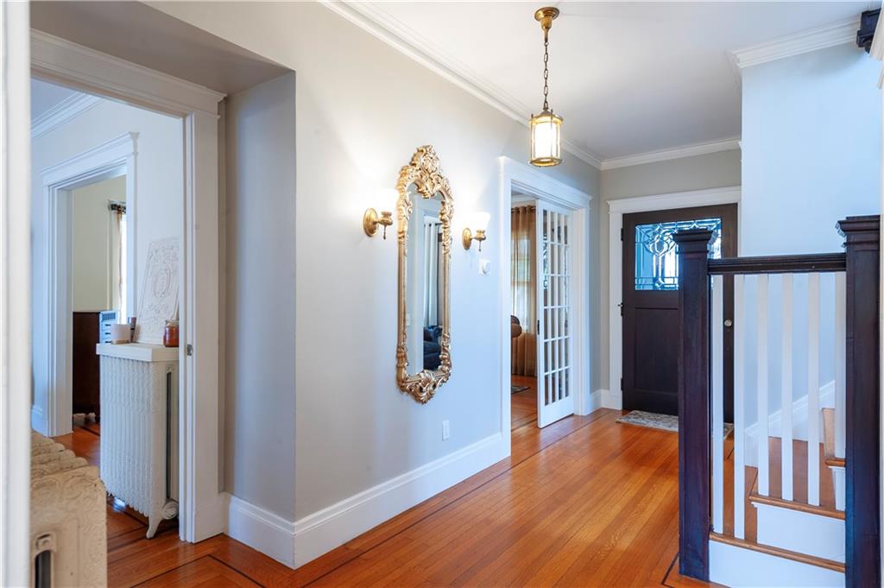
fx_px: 491
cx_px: 442
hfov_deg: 84.0
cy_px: 294
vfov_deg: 61.8
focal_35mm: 20
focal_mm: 20
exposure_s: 1/6
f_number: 11
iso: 1000
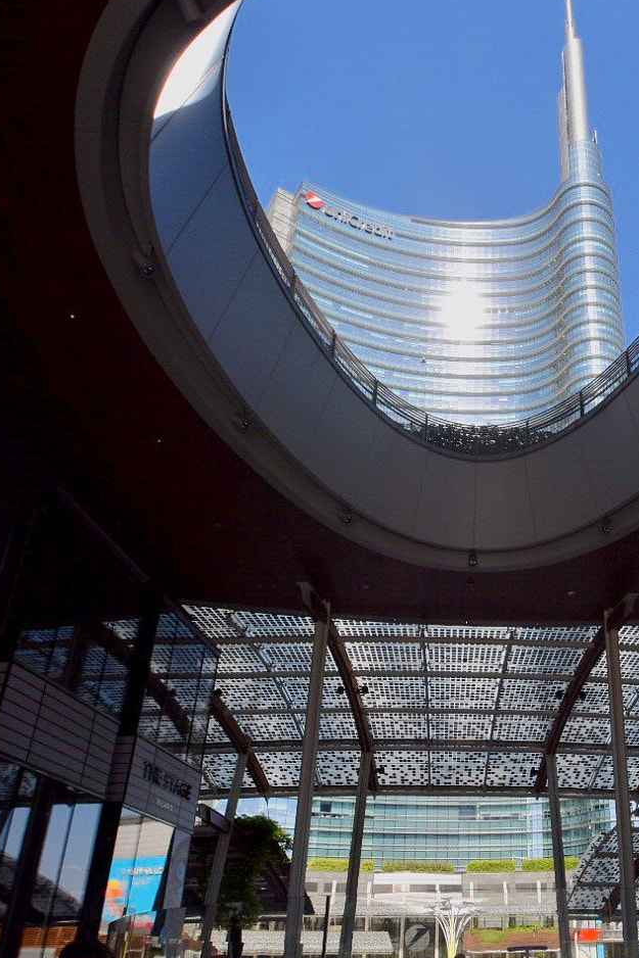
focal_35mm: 29
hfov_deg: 42.5
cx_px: 505
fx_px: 784
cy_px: 607
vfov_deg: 61.9
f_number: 8
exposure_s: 1/800
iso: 200
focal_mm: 11.5
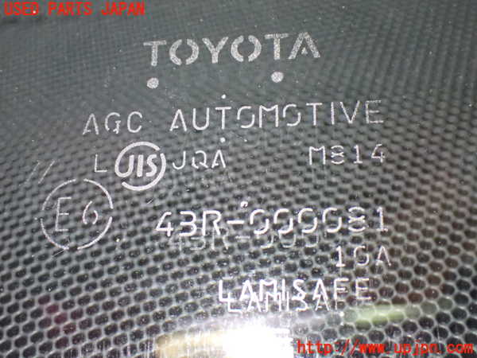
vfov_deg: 27.0
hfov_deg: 35.5
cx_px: 238
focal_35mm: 54
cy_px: 179
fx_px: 744
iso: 1600
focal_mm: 9.65
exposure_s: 1/50
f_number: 3.3
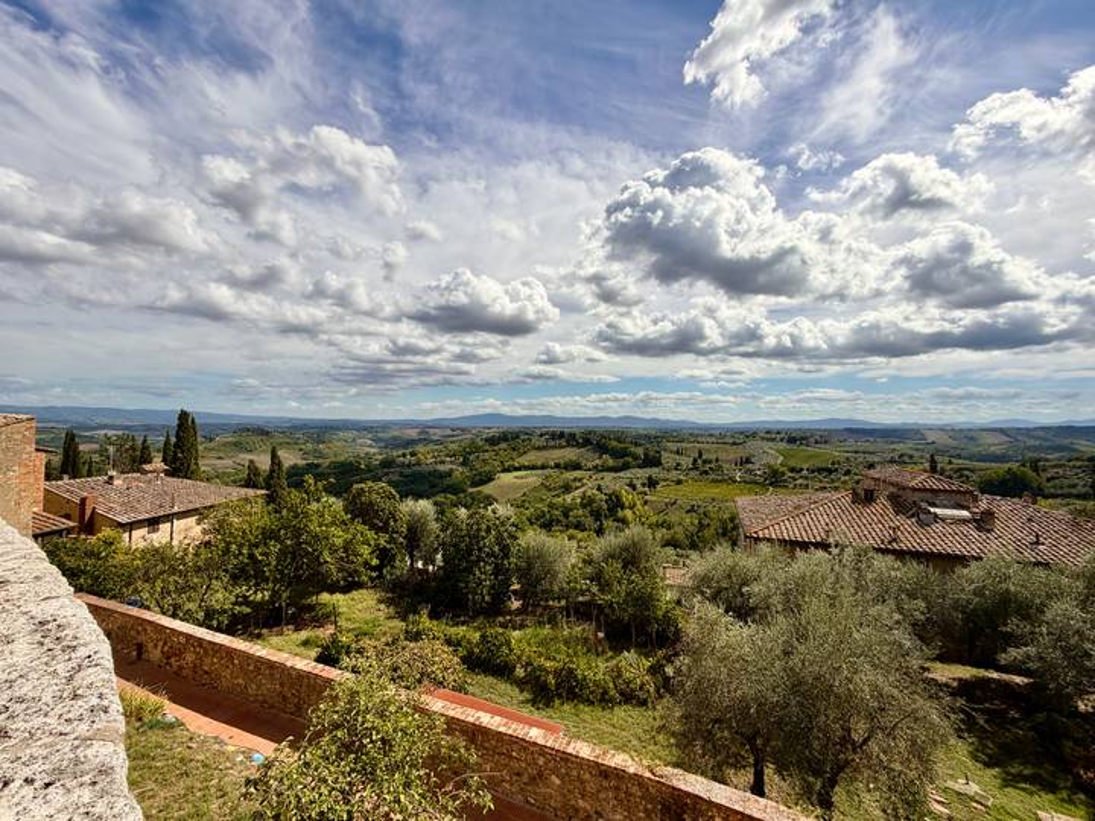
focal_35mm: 14
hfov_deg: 102.1
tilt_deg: +1.5
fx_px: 443
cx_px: 548
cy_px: 410
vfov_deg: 85.7
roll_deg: +0.6
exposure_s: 1/1901
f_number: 2.2
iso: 20
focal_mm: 2.22
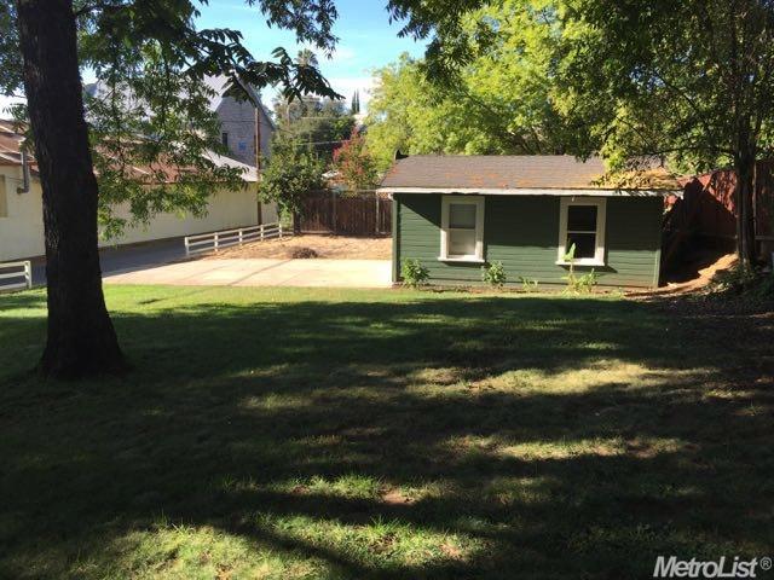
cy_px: 290
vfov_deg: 48.2
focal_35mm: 29
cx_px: 387
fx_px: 648
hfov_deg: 61.7
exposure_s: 1/542
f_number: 2.2
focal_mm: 4.15
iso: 32
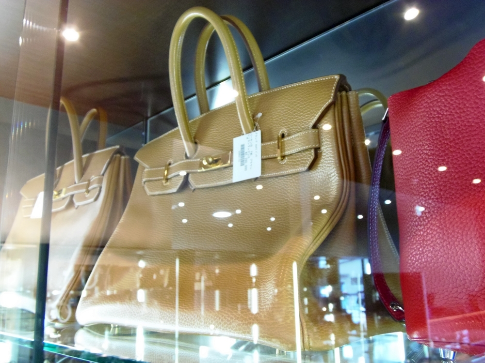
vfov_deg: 46.8
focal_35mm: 30
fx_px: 420
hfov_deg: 60.0
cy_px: 182
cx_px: 242
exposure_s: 1/13
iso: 400
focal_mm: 5.5
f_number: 3.2
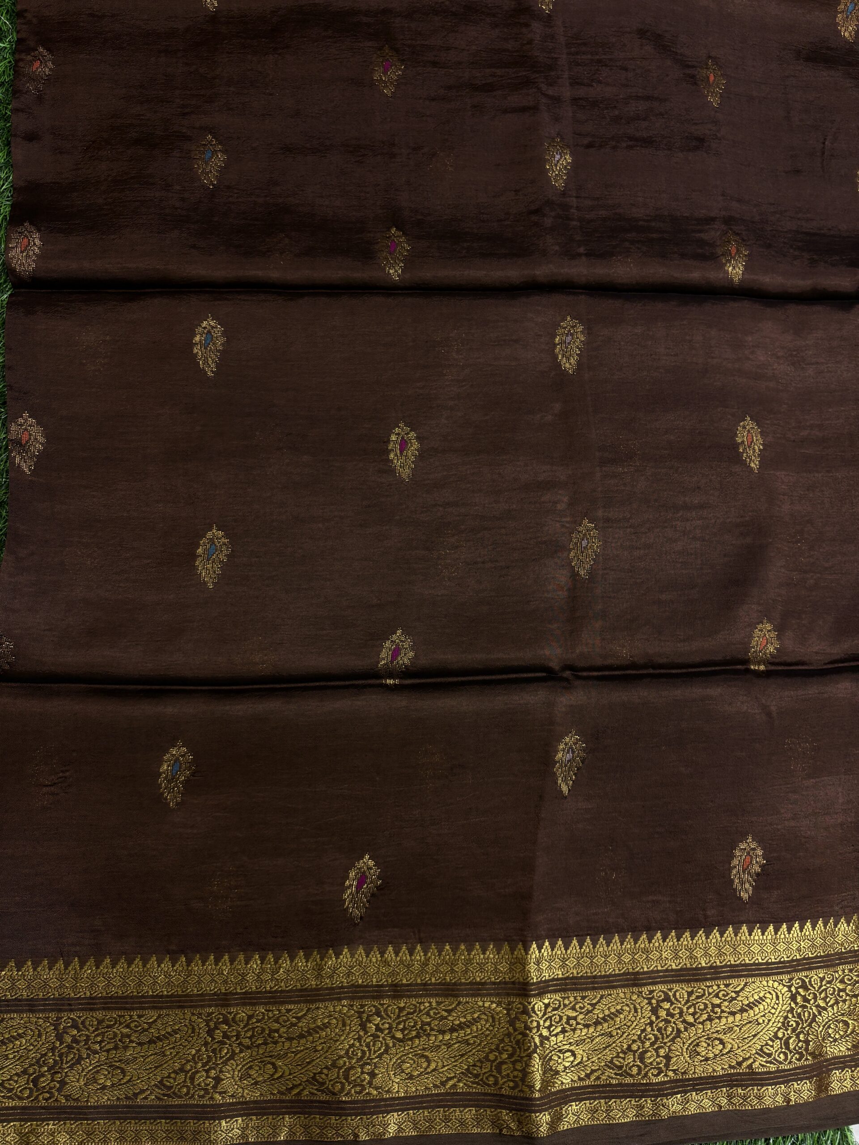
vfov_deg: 67.3
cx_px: 430
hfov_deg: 53.1
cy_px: 572
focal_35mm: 26
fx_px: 860
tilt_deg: -78.3
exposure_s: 1/100
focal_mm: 5.96
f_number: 1.6
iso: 50
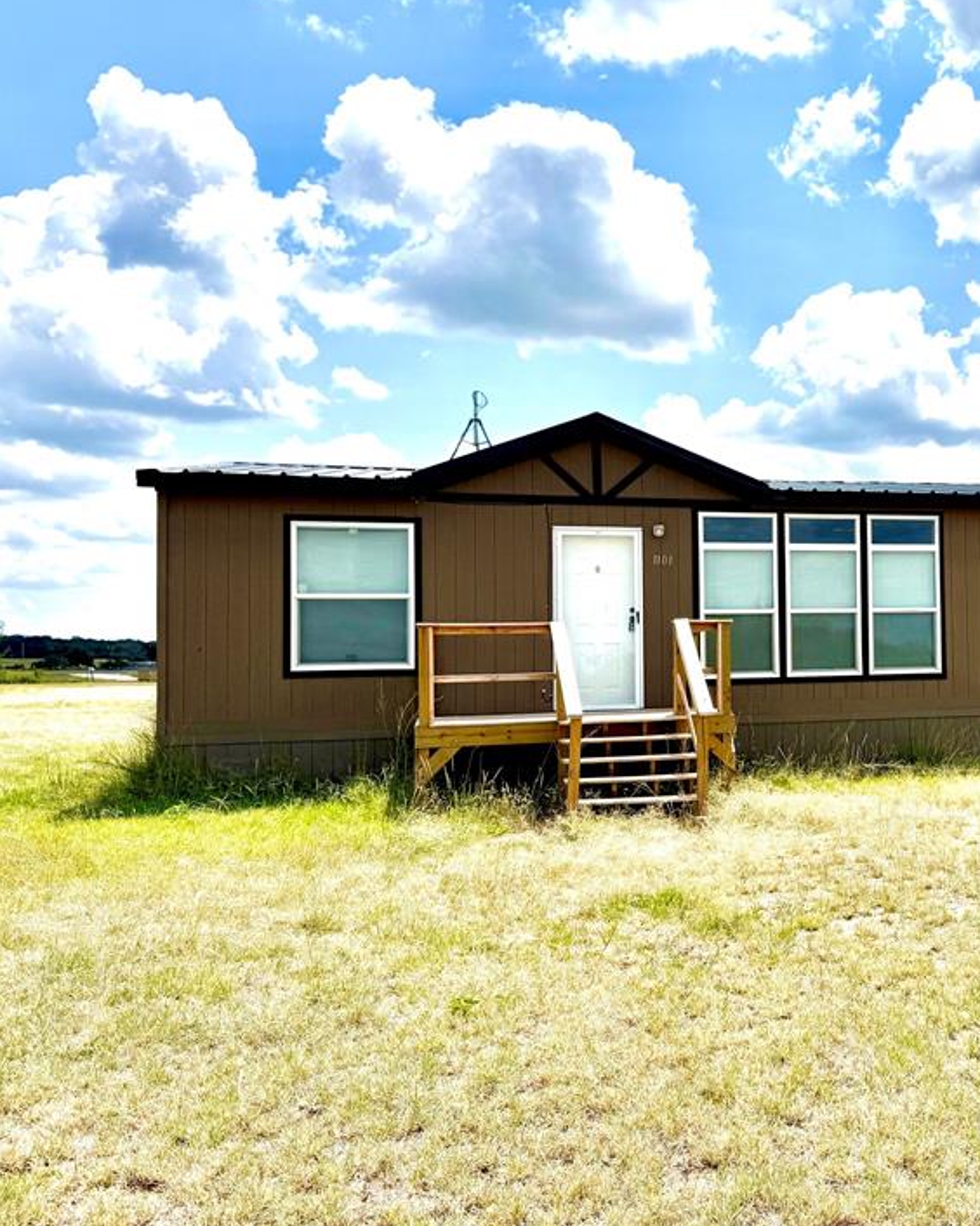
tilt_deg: +2.4
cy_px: 601
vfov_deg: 52.9
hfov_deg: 40.4
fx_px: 1234
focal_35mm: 34
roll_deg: +0.7
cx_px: 860
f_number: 1.78
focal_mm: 6.76
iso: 80
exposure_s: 1/10309
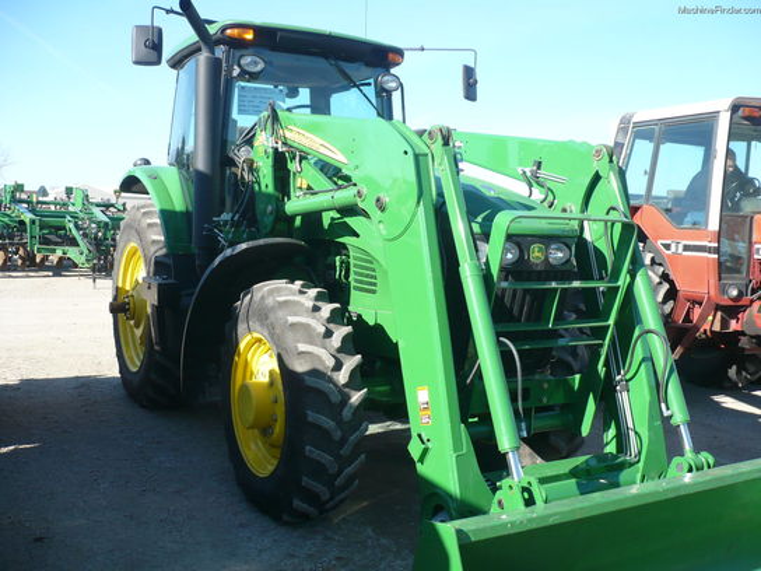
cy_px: 286
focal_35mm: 35
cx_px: 380
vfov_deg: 40.7
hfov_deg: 52.6
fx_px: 769
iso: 100
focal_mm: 5.8
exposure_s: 1/500
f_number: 2.8
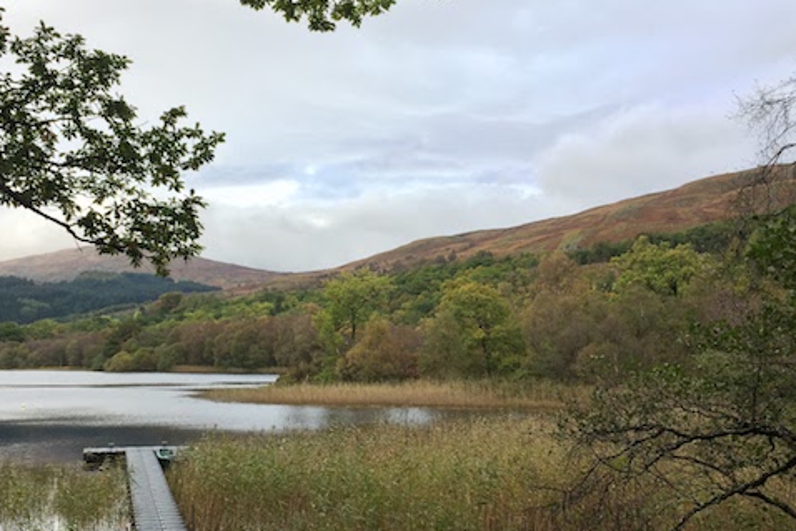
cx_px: 346
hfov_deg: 47.3
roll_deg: +0.2
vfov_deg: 32.6
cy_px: 296
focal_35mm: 41
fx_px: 907
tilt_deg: +5.2
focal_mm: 4.15
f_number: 2.2
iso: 32
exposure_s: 1/373
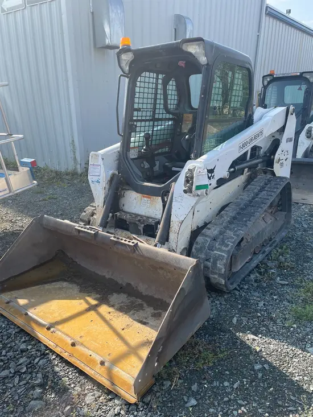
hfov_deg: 53.1
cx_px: 156
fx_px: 313
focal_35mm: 26
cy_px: 208
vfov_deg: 67.3
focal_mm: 4.2
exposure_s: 1/1159
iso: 32
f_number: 1.6
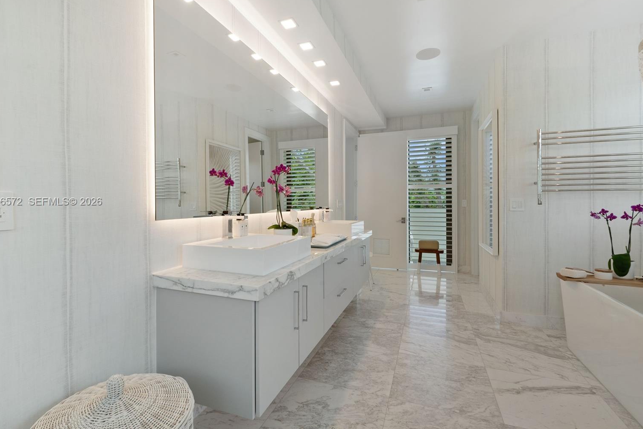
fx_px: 304
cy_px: 202
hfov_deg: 93.2
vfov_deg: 70.4
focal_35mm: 17
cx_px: 310
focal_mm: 16
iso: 640
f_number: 13
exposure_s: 1/20
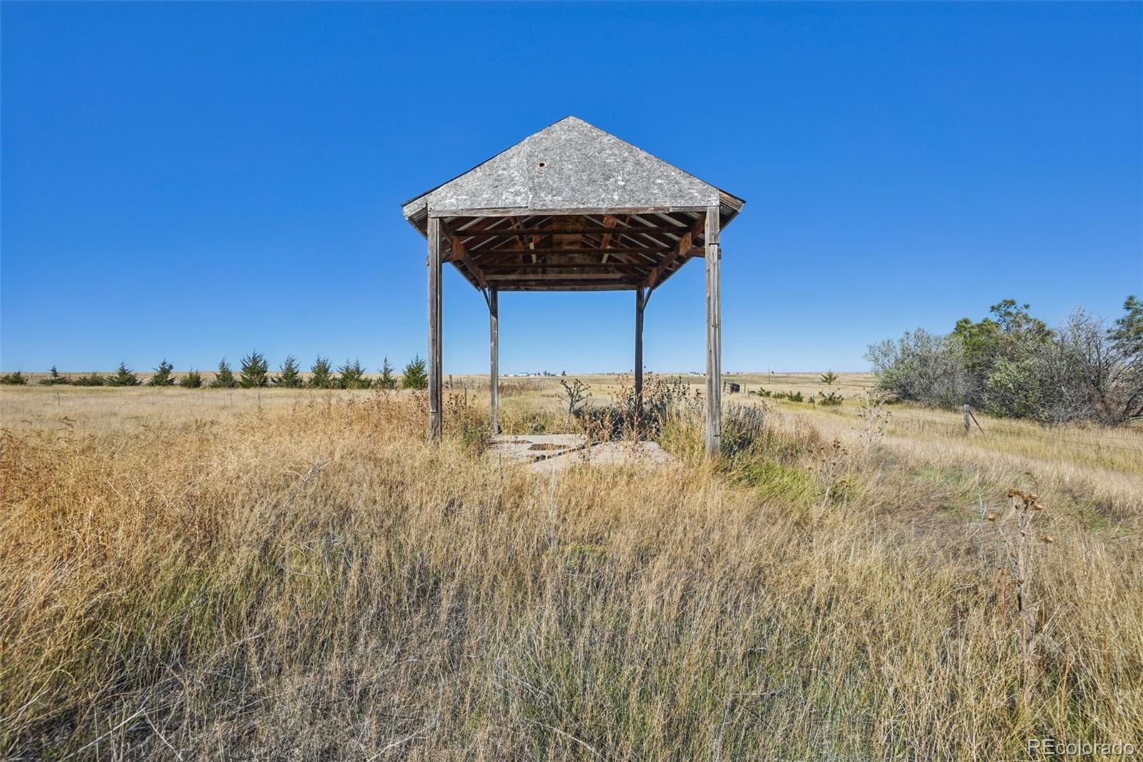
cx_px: 572
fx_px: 476
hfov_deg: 100.4
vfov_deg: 77.3
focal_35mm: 15
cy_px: 381
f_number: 8
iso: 100
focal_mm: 10
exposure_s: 1/400
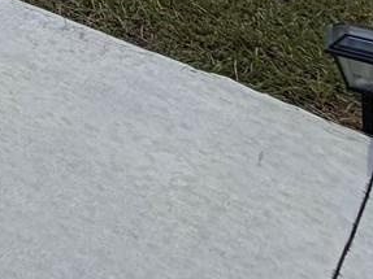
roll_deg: +0.6
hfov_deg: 15.9
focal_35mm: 78
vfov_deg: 13.9
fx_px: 840
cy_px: -375
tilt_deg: -3.7
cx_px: -467
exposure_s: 1/1464
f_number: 2.2
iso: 20
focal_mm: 2.22
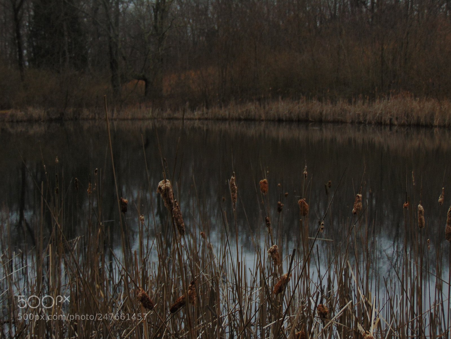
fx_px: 925
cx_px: 226
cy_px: 170
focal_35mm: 71
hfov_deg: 27.4
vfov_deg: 20.7
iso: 80
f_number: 3.7
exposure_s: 1/30
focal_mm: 12.8
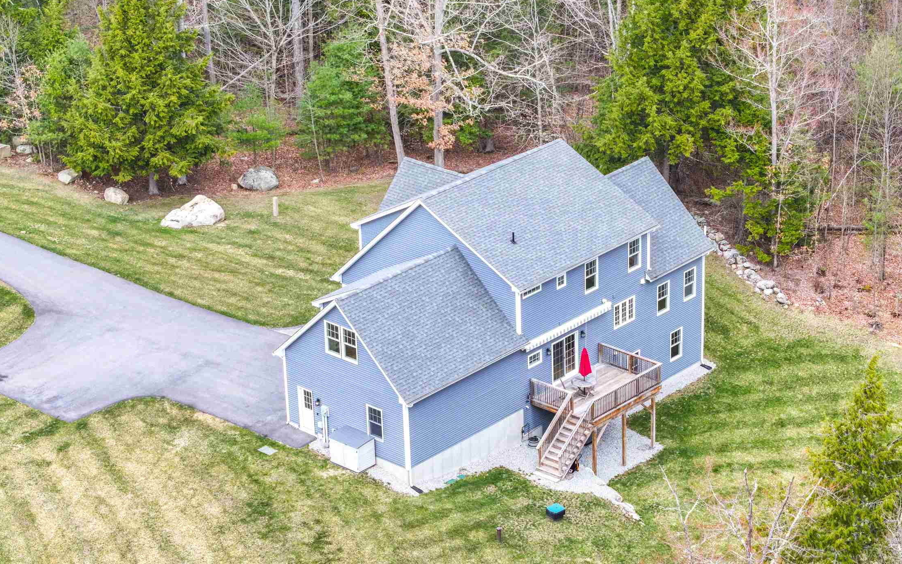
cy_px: 420
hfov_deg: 20.2
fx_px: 2532
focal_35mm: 103
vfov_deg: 12.7
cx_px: 546
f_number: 2.8
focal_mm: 19.35
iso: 100
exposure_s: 1/320
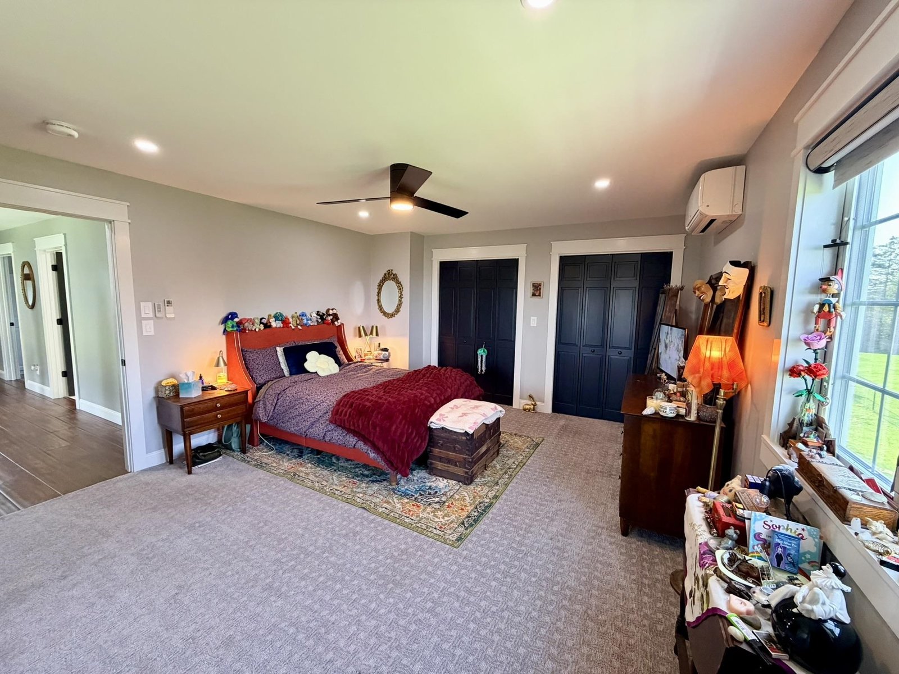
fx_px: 364
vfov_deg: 85.7
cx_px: 450
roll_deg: -1.0
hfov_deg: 102.1
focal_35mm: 14
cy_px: 337
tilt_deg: -6.3
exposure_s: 1/60
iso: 320
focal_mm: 2.22
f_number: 2.2
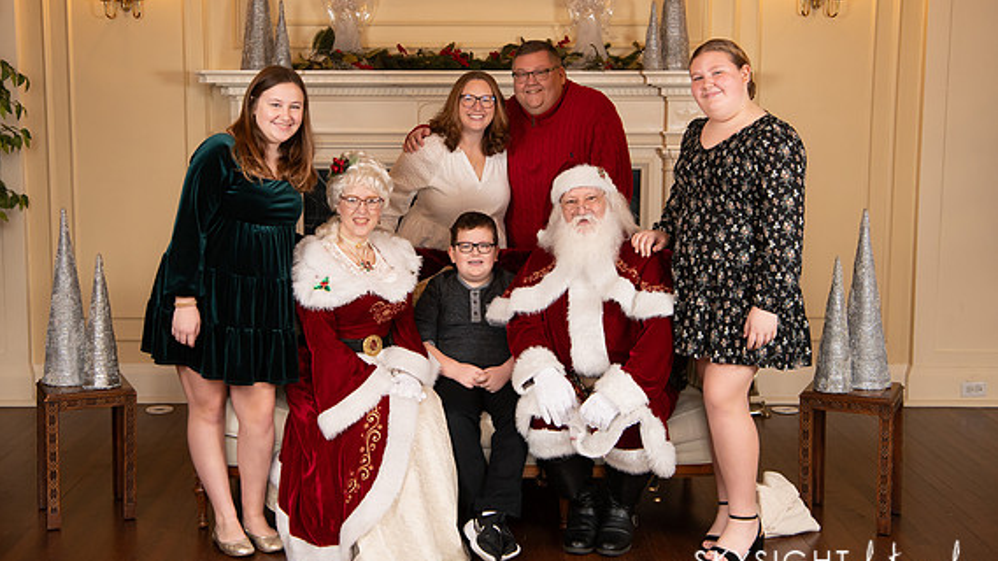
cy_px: 249
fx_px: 1350
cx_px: 440
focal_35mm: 51
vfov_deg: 23.5
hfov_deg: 40.5
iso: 1600
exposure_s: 1/200
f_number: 5.6
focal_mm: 42
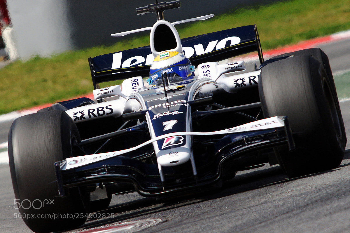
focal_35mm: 540
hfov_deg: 3.8
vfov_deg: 2.5
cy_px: 116
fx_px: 5249
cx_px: 175
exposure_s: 1/1000
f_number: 7.1
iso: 200
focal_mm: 360
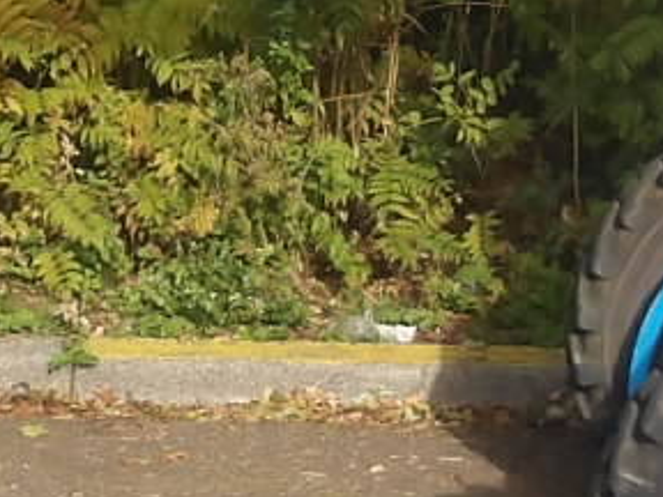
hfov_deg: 10.3
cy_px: -78
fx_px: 3677
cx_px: 398
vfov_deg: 7.7
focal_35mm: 192
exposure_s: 1/599
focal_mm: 4.9
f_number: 3
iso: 100
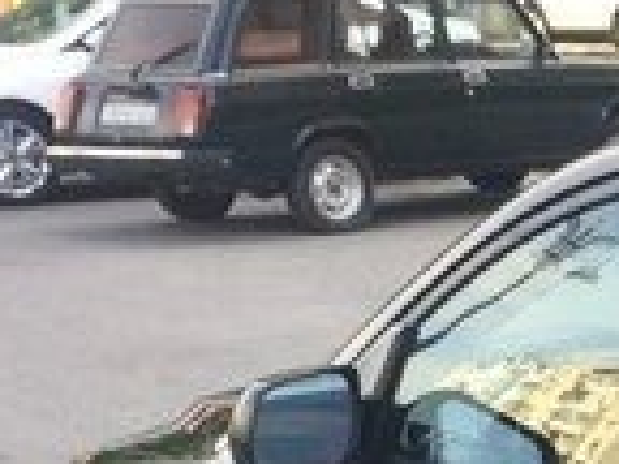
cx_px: 1023
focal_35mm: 133
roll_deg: -1.3
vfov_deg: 10.5
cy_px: 814
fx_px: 2378
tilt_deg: -20.9
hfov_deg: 13.6
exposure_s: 1/277
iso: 32
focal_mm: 4.15
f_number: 2.2
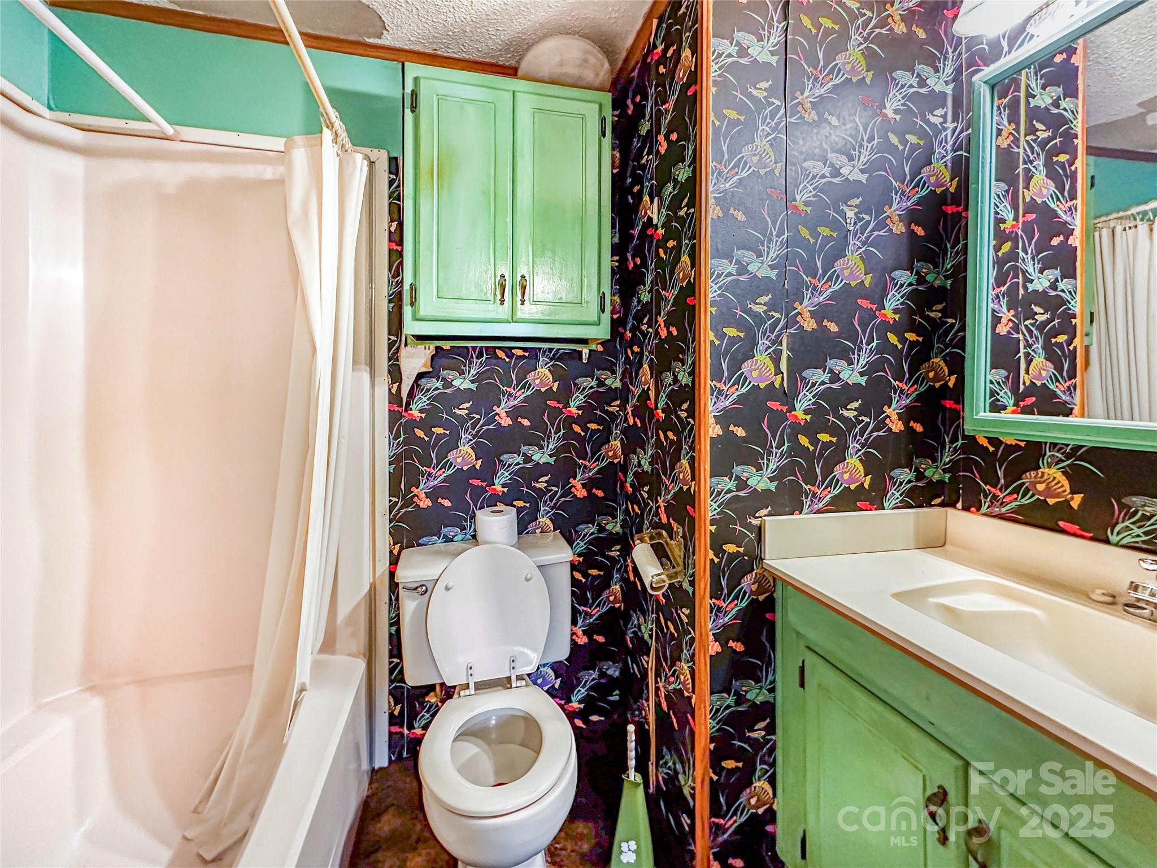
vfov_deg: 85.7
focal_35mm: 14
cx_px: 578
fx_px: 468
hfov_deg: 102.1
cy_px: 434
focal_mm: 2.22
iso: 800
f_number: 2.2
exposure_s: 1/60
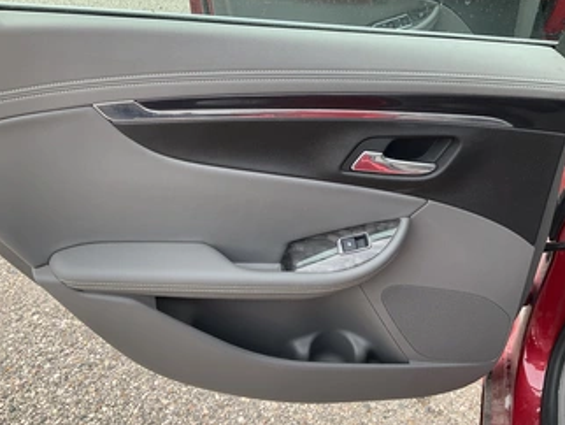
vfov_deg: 39.7
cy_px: 216
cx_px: 302
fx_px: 588
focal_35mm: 36
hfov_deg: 51.3
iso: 25
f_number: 1.8
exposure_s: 1/365
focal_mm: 3
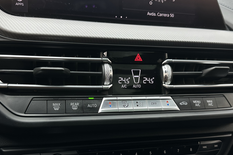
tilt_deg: -17.8
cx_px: 111
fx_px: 239
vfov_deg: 35.9
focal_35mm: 37
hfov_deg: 51.9
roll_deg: -6.5
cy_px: 90
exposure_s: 1/67
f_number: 1.78
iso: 125
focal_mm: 6.86
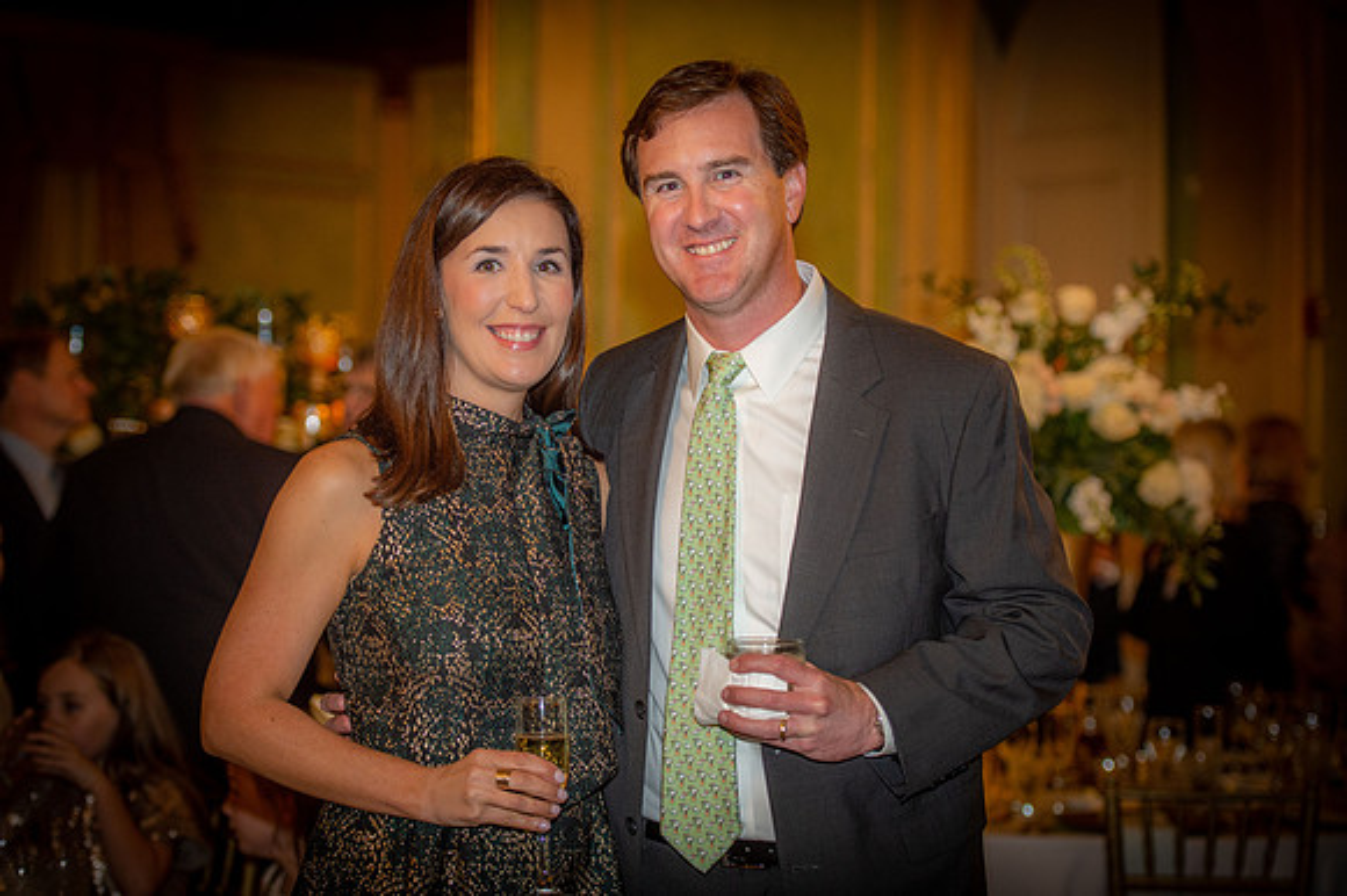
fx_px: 3066
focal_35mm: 82
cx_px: 674
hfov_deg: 24.8
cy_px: 448
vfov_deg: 16.6
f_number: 2.8
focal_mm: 82
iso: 1250
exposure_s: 1/100
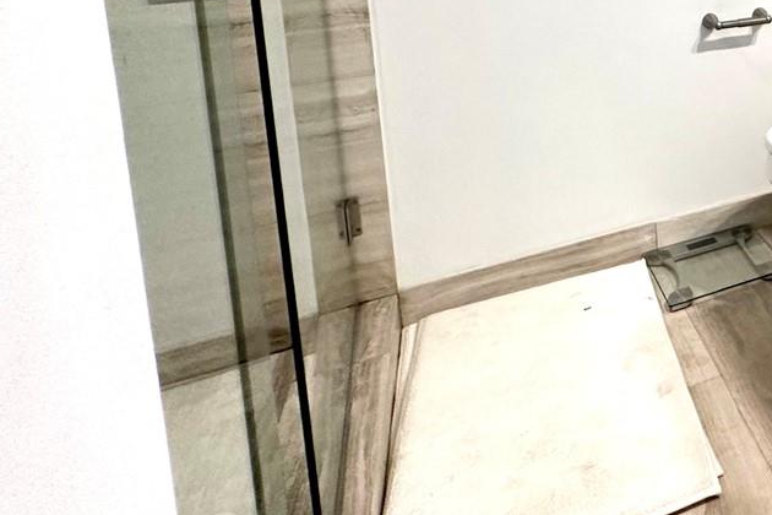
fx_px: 793
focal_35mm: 37
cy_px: -61
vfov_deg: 31.6
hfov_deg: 38.2
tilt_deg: -6.6
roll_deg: +2.1
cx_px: 931
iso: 200
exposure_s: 1/60
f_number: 2.2
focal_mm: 2.22
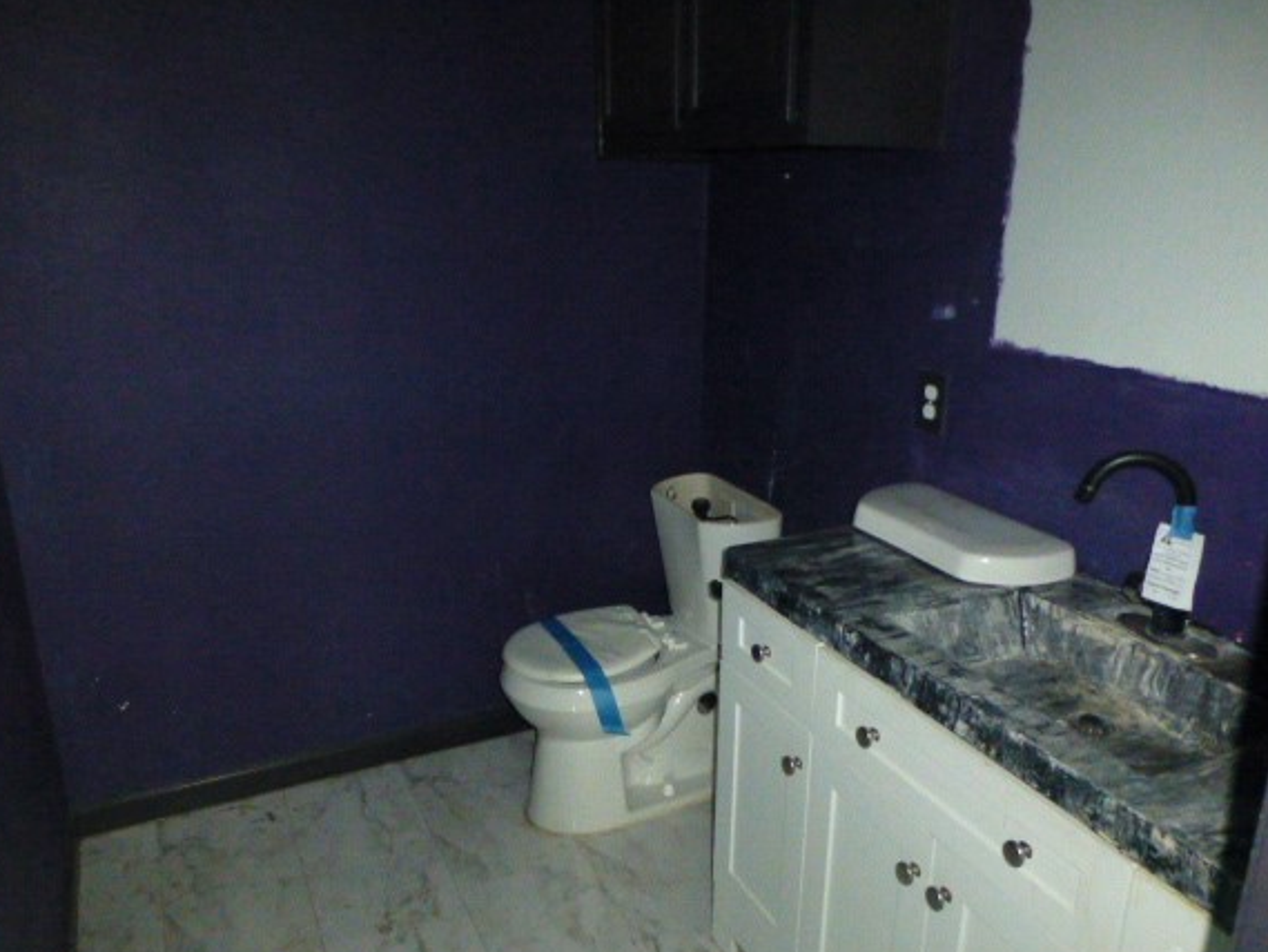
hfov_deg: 65.3
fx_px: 989
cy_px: 482
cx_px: 646
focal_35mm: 27
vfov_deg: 51.4
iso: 1600
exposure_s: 1/60
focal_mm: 4.3
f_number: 3.3
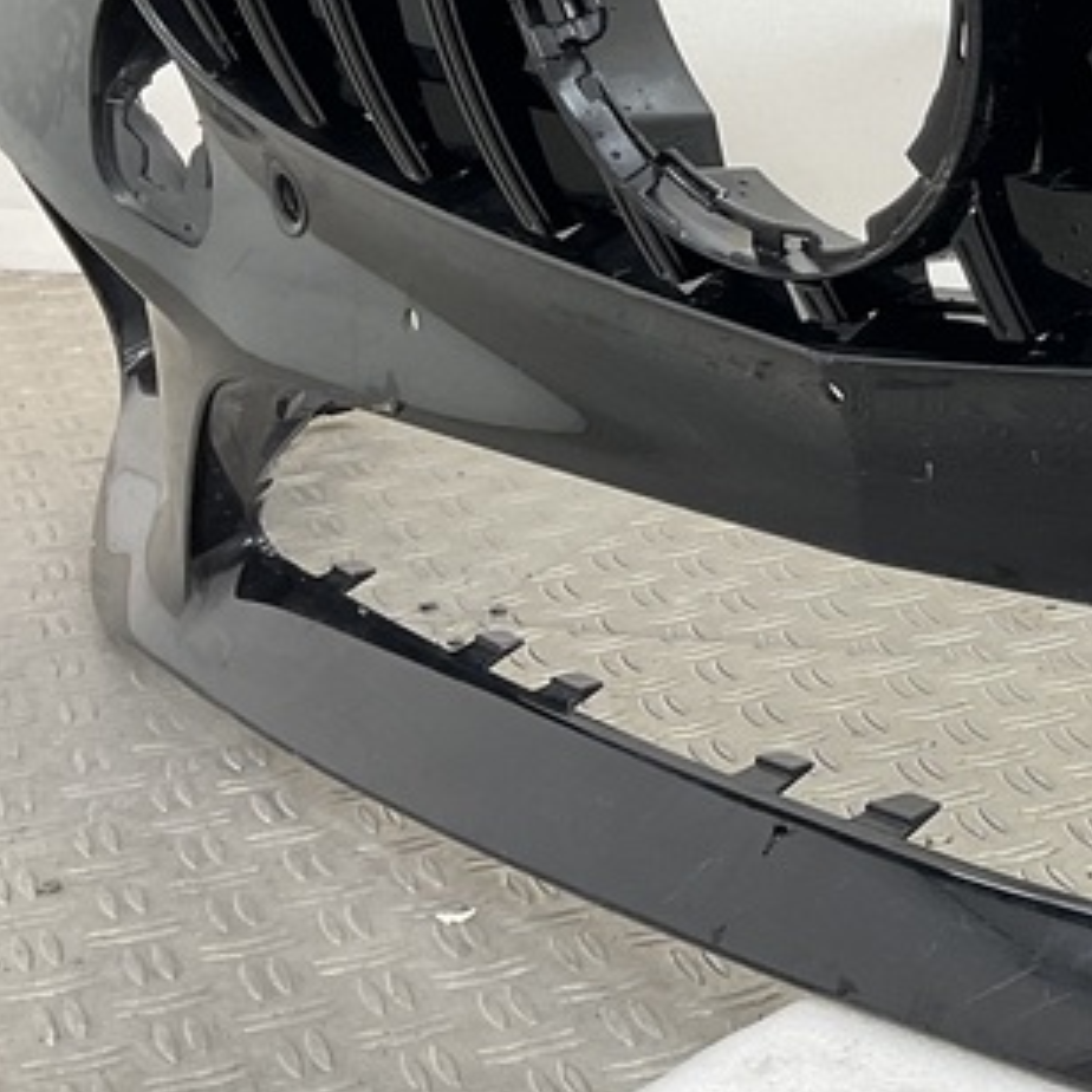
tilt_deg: -13.4
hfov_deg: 18.7
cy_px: 227
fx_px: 2998
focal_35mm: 84
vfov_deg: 20.4
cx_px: 1525
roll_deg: -0.5
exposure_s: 1/120
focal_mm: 3
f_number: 1.8
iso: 40
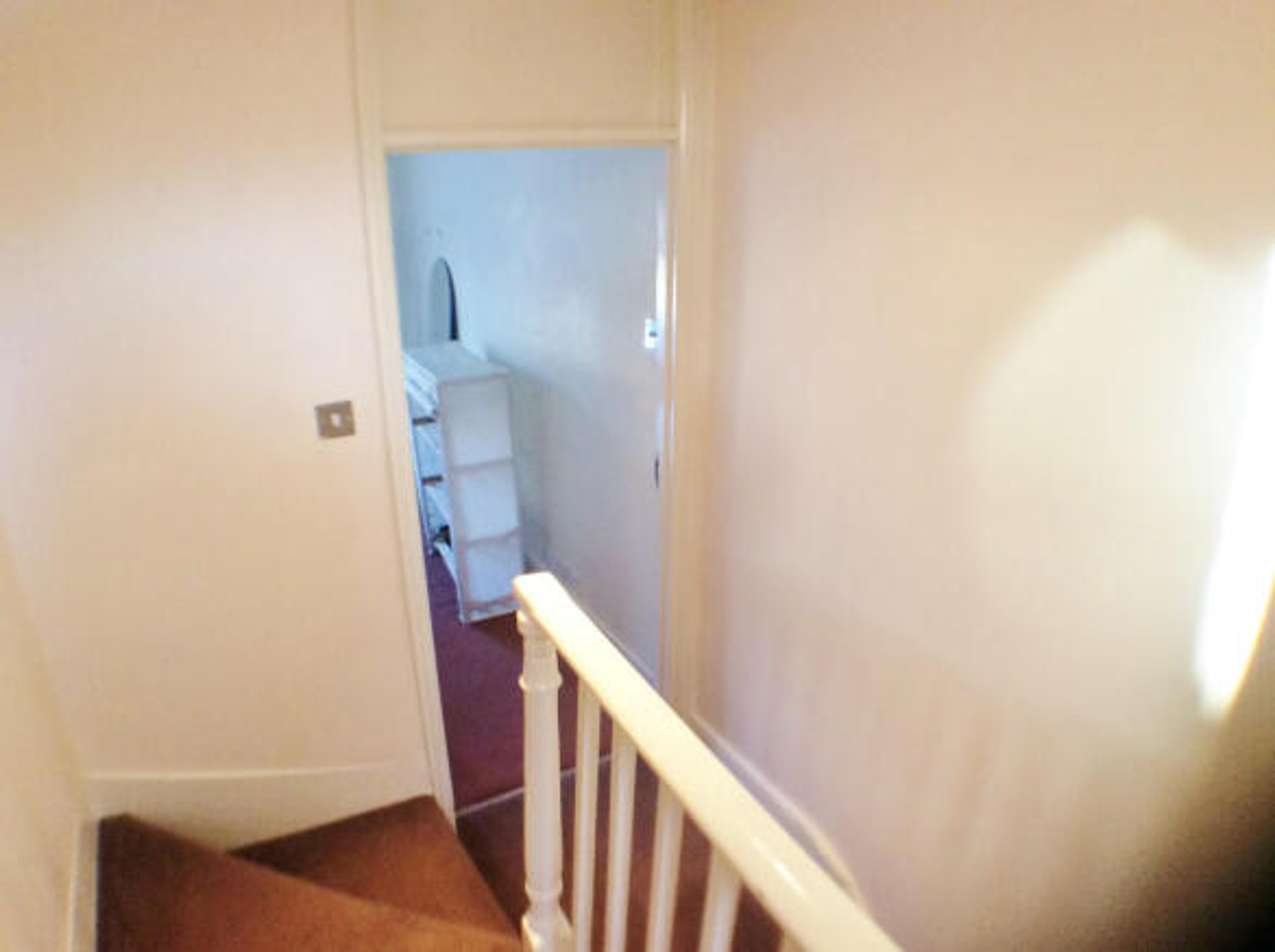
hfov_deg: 56.9
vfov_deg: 44.1
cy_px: 476
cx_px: 638
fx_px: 1177
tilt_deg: -19.8
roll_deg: +1.0
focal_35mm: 32
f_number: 2.4
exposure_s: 1/24
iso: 80
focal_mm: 3.3
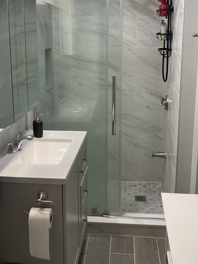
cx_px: 106
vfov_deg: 46.2
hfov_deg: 35.9
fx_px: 305
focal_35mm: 40
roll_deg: -0.6
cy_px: 91
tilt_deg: -9.9
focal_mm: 3.99
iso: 64
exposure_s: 1/60
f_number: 1.8
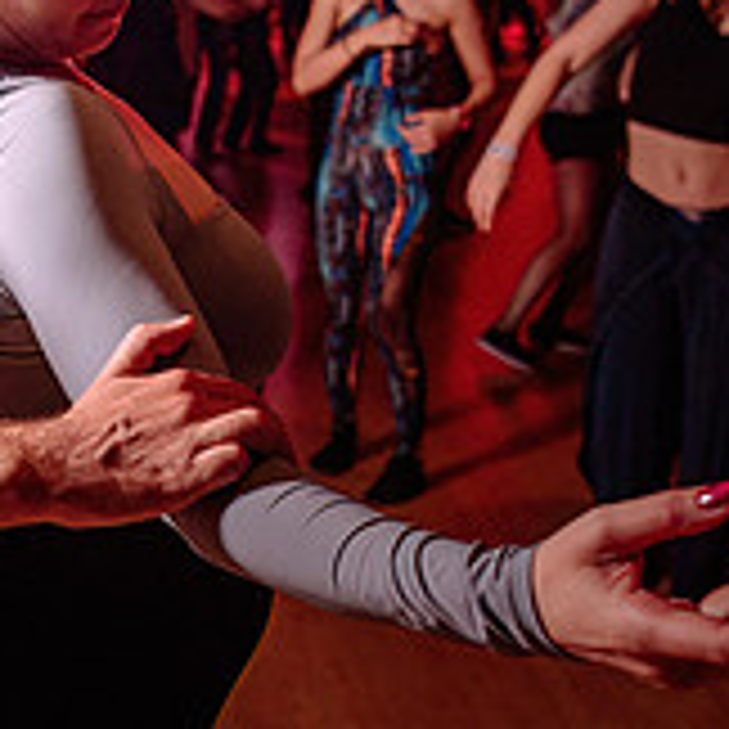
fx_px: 1835
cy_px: 374
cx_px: 5
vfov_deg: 22.5
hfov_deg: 21.7
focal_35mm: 77
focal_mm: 24
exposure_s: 1/160
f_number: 3.2
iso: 1000
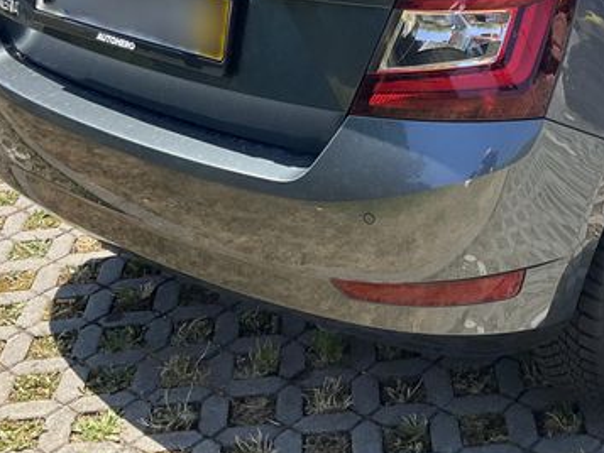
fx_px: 1135
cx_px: 531
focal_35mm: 65
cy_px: 2
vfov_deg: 21.8
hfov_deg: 28.8
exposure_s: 1/568
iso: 25
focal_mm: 3
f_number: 1.8
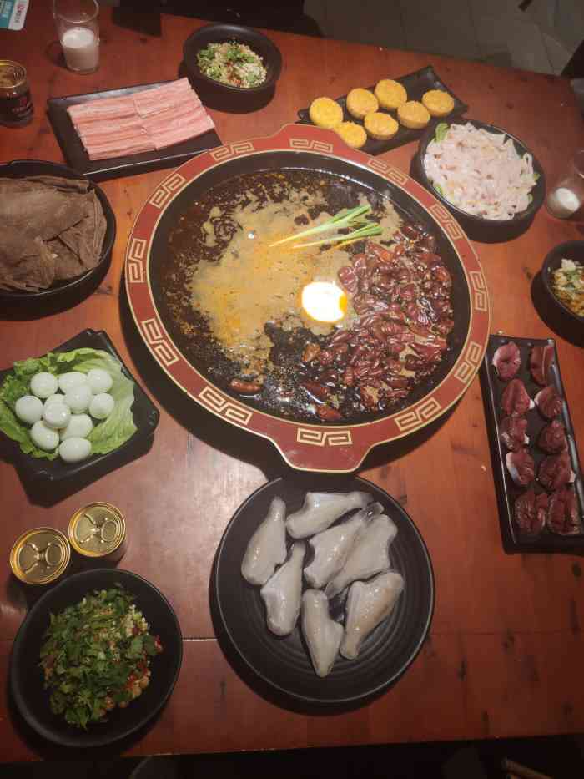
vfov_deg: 67.3
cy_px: 390
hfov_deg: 53.1
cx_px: 292
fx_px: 585
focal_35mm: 26
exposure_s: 1/100
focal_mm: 4.75
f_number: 1.75
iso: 234
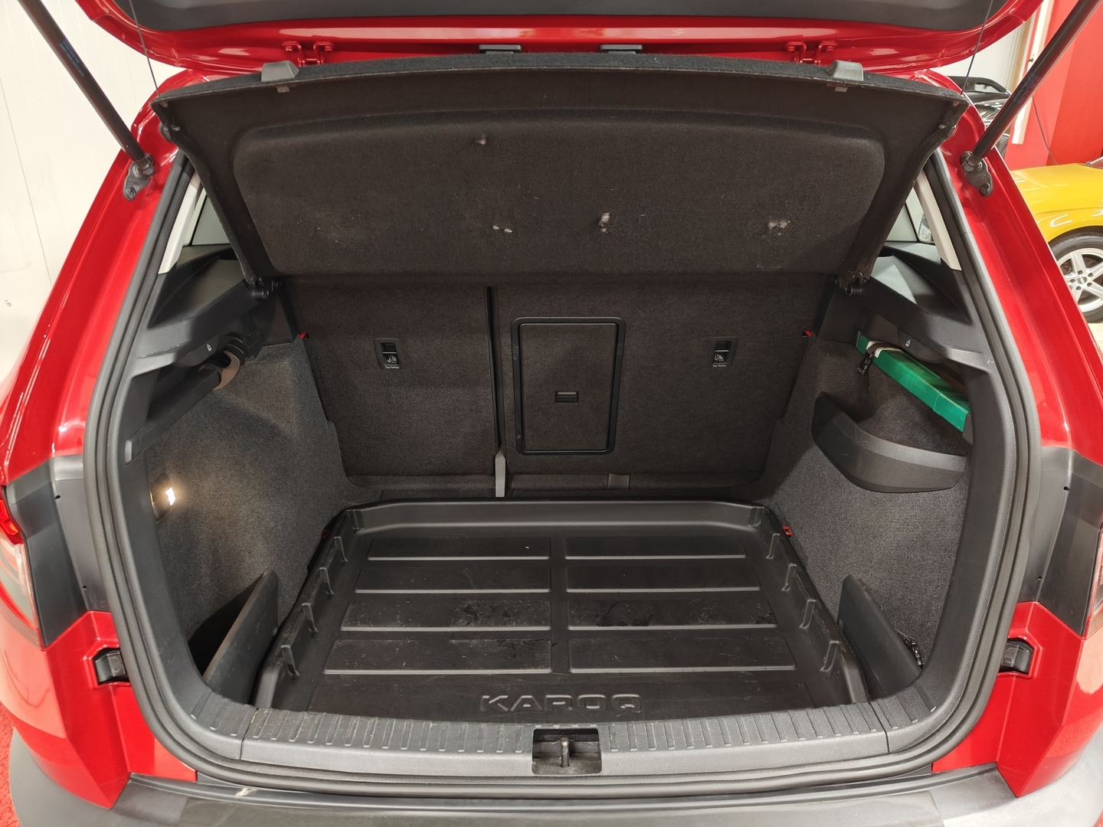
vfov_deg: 56.8
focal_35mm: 24
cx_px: 552
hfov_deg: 71.6
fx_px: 765
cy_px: 414
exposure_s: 1/35
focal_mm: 5.59
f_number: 1.8
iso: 160
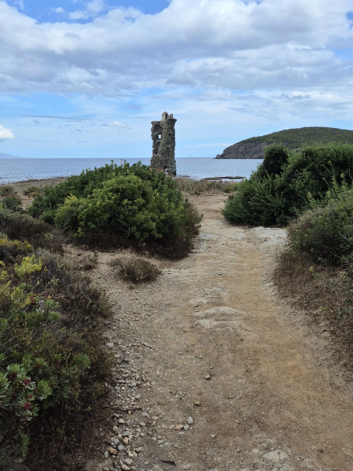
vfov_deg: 73.9
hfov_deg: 58.9
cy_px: 236
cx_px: 176
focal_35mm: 23
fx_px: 313
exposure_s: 1/1429
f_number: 1.8
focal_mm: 5.4
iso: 25
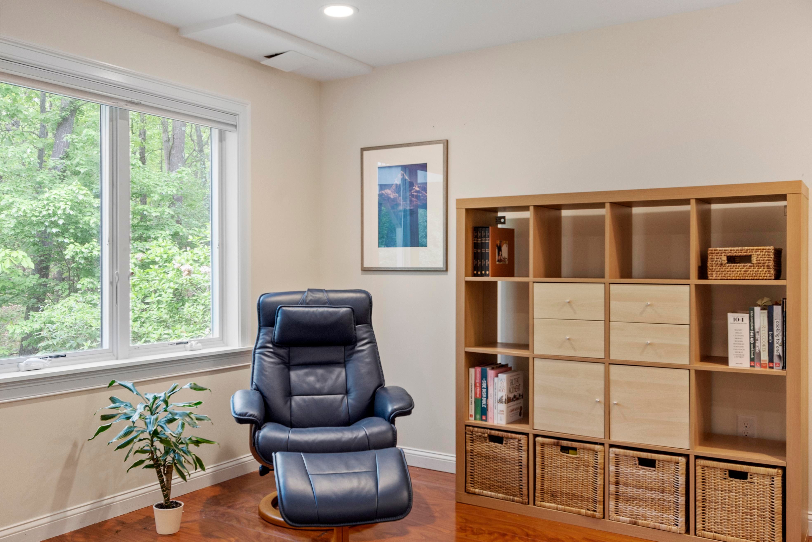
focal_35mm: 33
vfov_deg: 40.0
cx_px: 406
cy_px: 271
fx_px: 744
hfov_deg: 57.2
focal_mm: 22
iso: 320
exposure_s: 1.3
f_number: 8
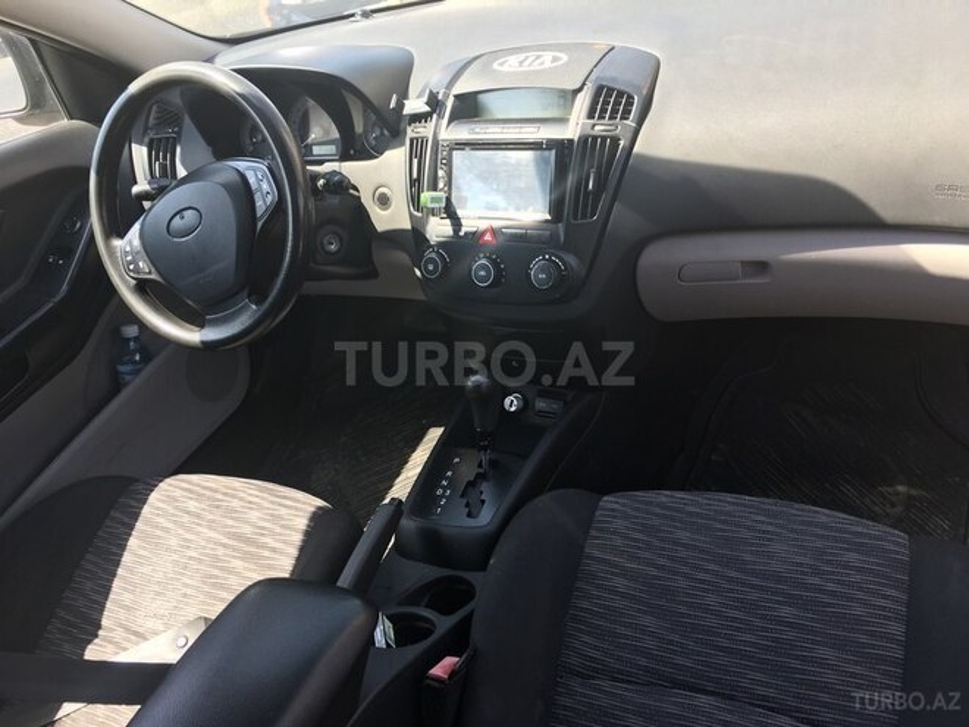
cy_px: 364
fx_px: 812
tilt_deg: -32.2
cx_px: 484
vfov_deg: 48.2
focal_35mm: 29
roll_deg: +10.3
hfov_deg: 61.7
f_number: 2.2
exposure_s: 1/119
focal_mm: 4.15
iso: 25
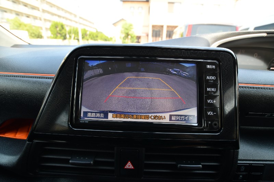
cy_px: 91
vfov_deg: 73.7
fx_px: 122
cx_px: 137
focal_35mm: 16
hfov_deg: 96.7
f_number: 4.5
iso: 400
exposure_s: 1/250
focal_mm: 11
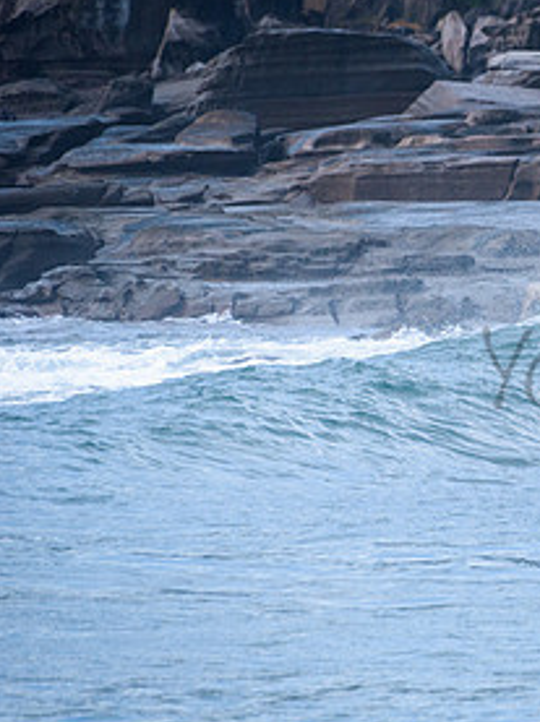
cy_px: 345
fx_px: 21140
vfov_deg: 2.0
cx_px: 751
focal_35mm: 1014
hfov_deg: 1.5
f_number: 5.6
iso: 400
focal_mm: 500
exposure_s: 1/1000
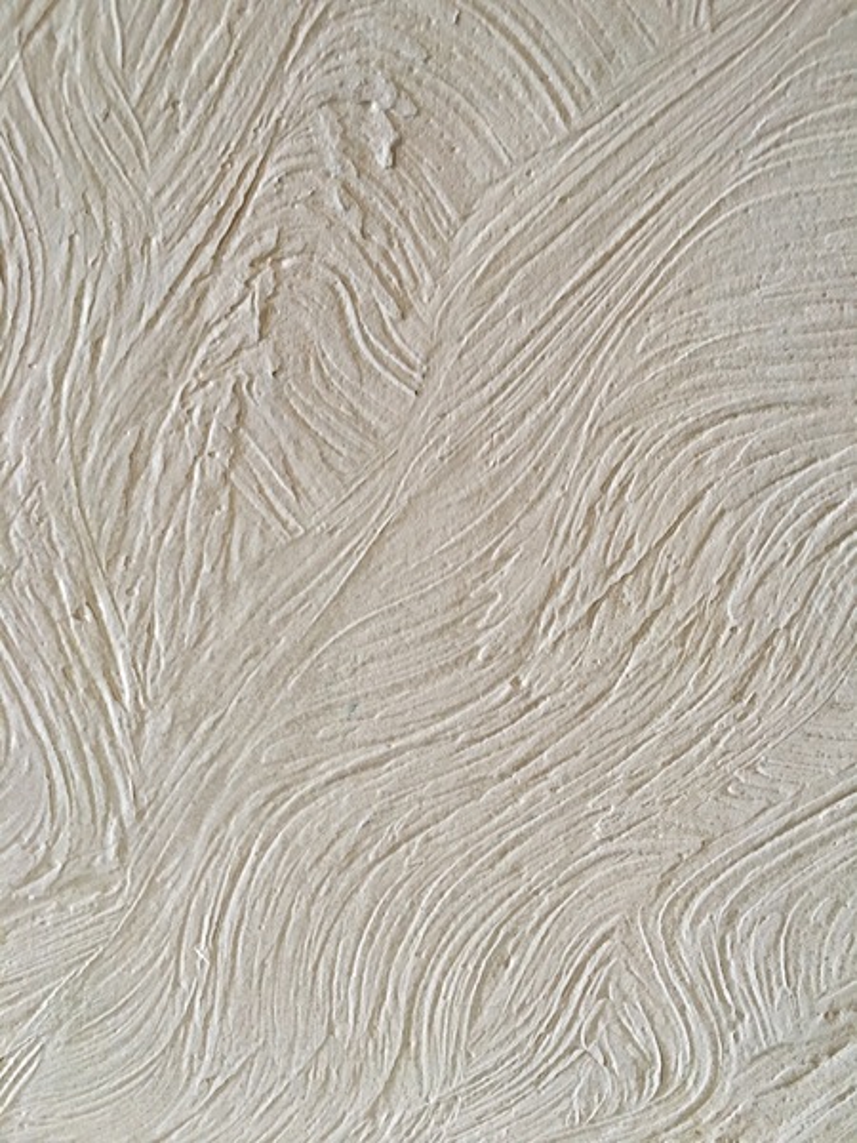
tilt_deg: -10.1
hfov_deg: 48.2
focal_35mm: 29
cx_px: 428
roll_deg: -3.0
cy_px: 572
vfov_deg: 61.7
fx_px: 957
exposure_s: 1/33
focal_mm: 4.15
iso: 200
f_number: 2.2
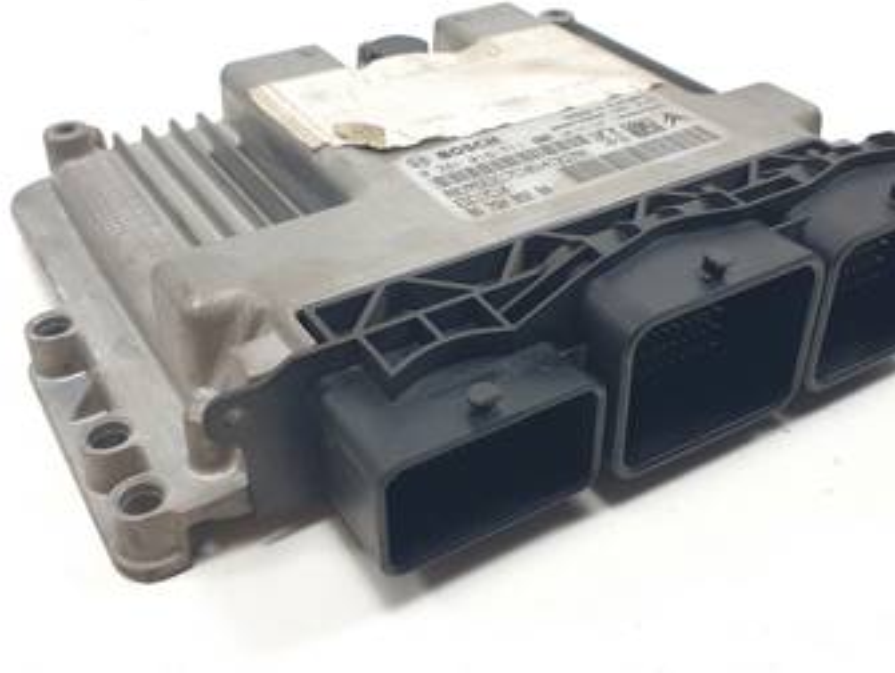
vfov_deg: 45.5
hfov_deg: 58.2
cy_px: 336
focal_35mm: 31
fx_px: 802
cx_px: 492
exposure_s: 1/145
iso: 50
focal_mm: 4.3
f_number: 2.4
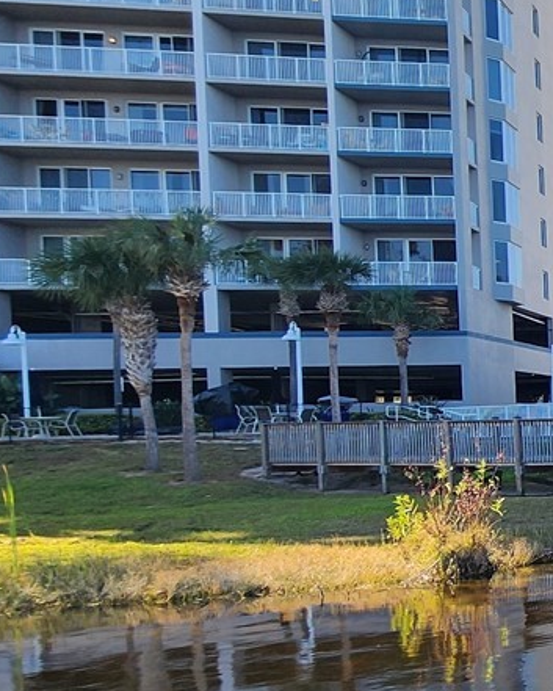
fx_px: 941
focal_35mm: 46
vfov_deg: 40.1
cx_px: 1111
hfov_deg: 19.1
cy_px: 428
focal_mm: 2.2
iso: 50
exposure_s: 1/503
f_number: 2.2
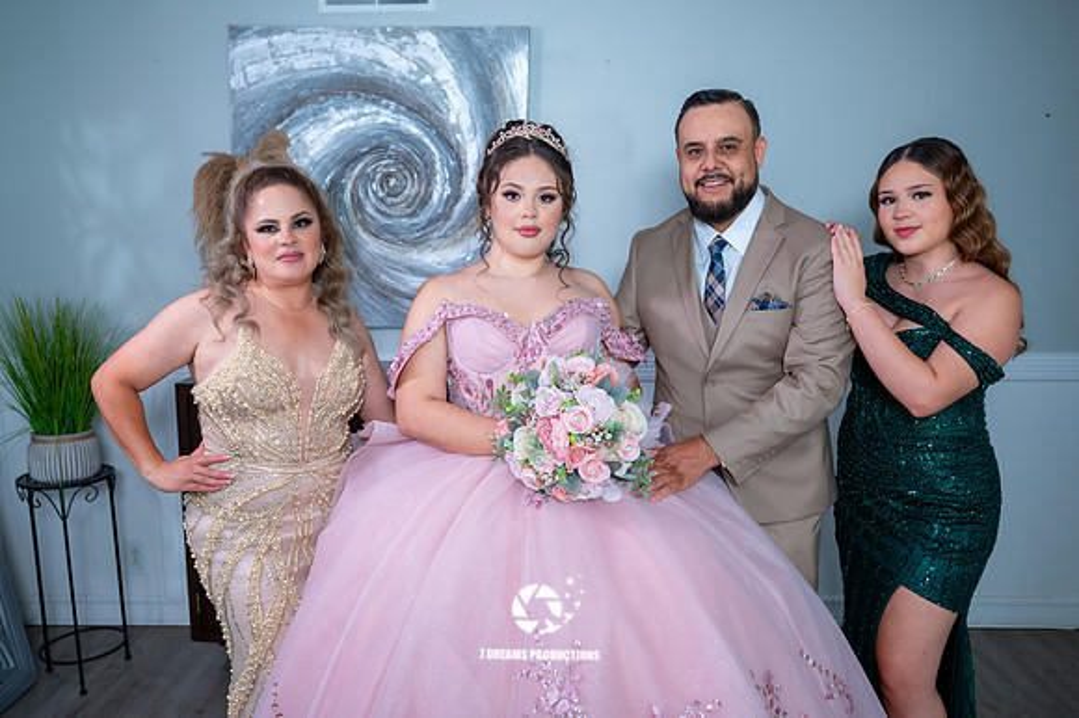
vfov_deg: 41.7
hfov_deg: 59.6
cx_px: 526
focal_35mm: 31
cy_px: 361
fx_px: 942
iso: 1250
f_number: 4
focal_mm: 30.5
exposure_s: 1/60
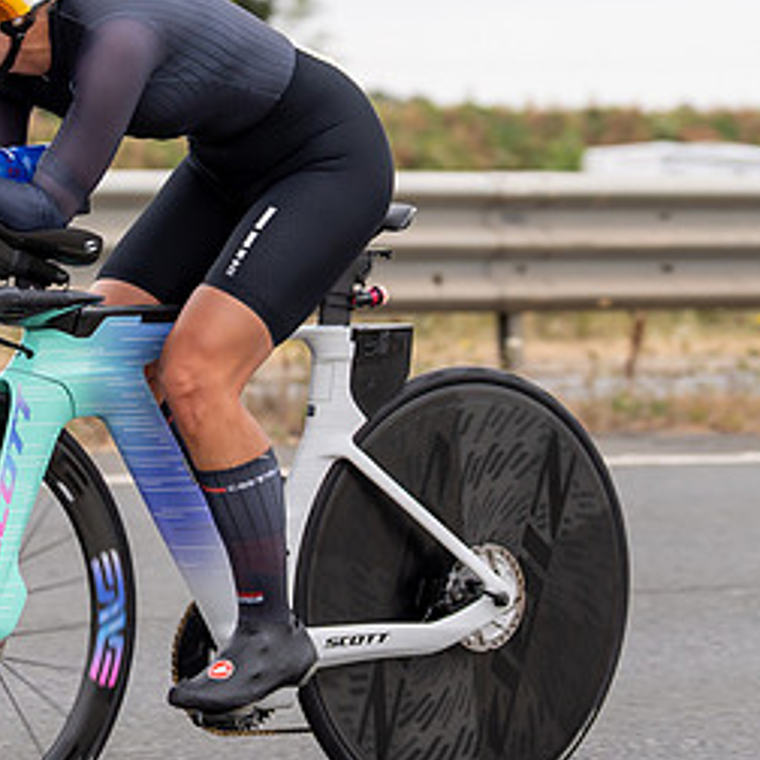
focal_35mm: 209
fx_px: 5191
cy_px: 246
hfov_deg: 8.3
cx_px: 90
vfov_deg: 8.4
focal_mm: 70
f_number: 3.2
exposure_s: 1/800
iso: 100
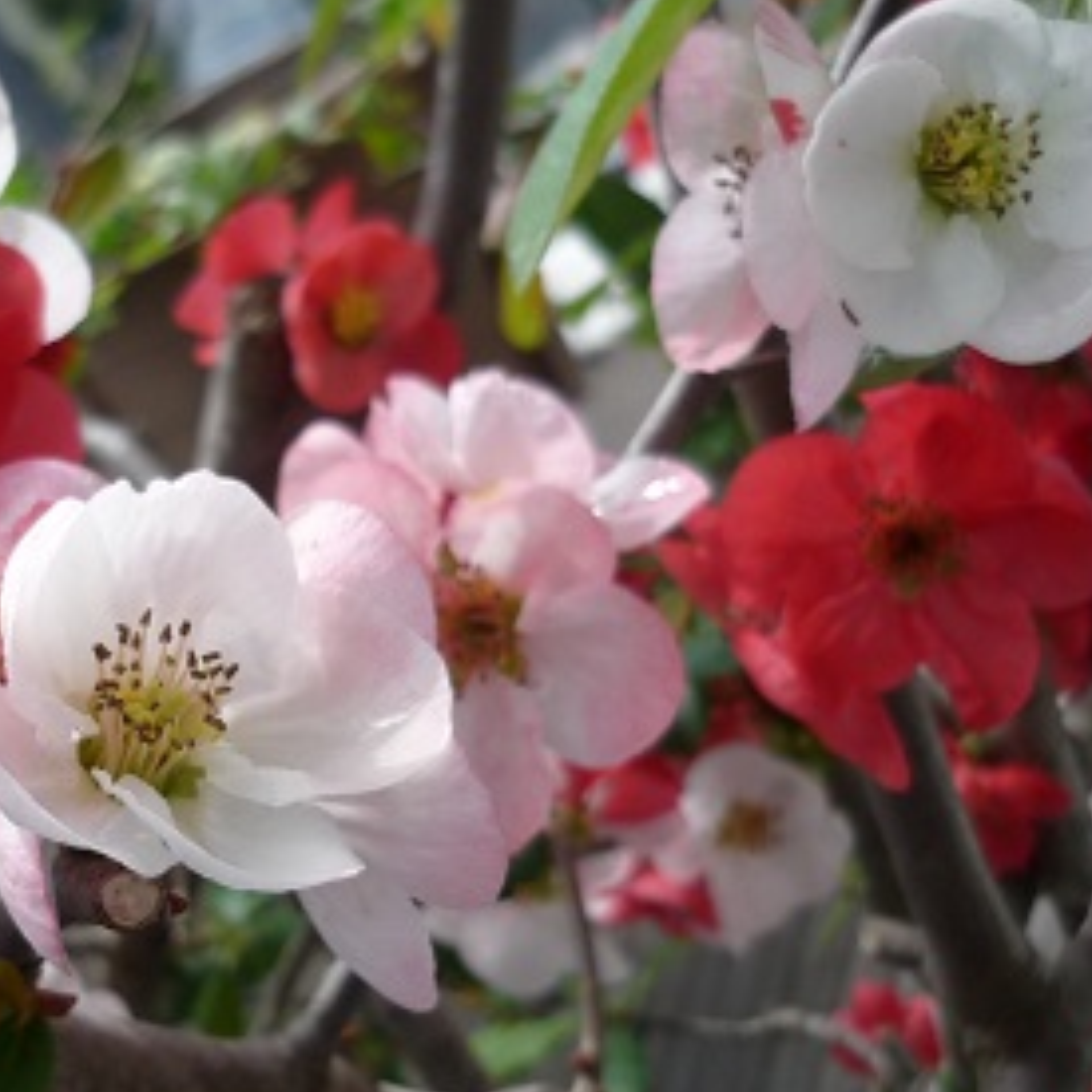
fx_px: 1820
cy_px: 580
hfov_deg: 32.5
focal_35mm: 51
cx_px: 214
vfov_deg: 33.4
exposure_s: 1/500
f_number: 2.8
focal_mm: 5.5
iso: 100
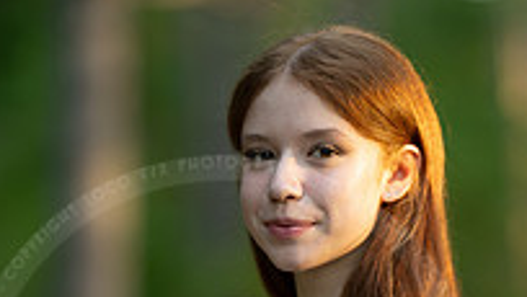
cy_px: 470
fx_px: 2740
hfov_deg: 11.0
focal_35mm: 196
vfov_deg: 6.1
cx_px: 292
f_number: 1.2
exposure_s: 1/320
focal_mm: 85
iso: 160
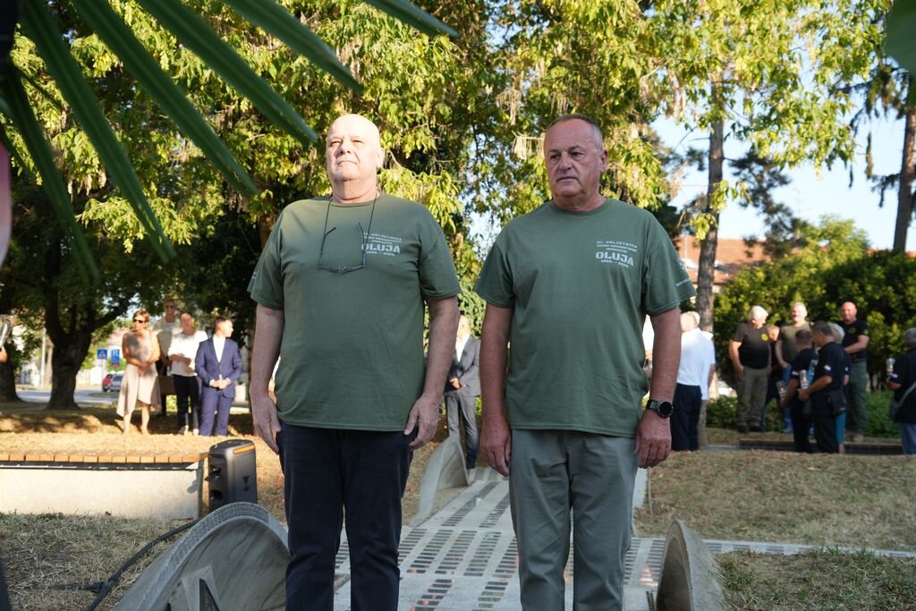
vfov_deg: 32.6
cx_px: 458
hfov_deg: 47.4
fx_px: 1043
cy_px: 306
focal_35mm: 41
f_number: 6.3
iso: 100
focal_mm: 41
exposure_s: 1/80
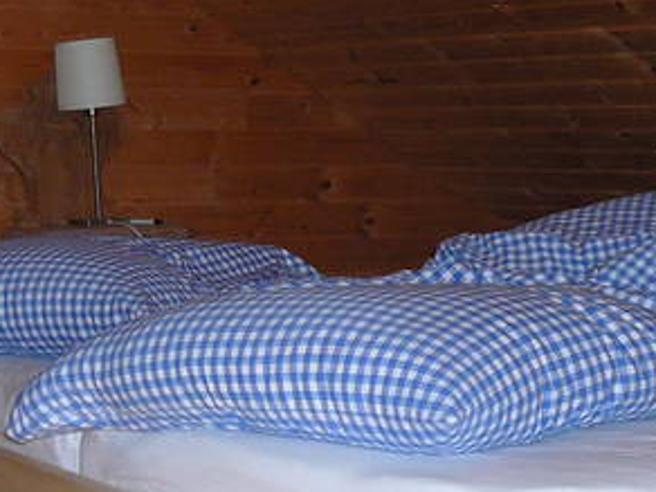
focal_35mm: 96
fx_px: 1819
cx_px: 382
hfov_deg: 20.4
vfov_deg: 15.4
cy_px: 220
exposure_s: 1/8
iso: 100
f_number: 2.8
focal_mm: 5.2
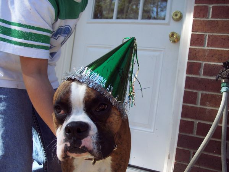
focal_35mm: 39
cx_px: 114
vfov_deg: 36.8
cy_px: 86
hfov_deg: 47.9
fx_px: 258
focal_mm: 8
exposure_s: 1/250
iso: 100
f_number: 3.4
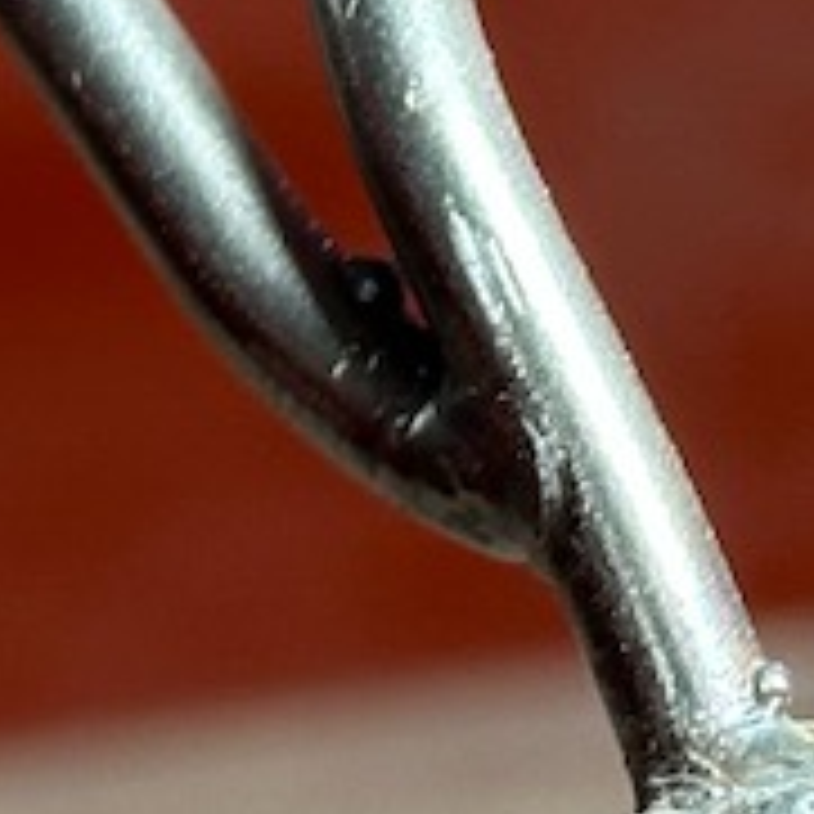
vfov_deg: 5.8
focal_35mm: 300
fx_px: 7981
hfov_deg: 5.8
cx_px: 1115
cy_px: 67
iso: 200
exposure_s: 1/40
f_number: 1.78
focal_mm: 6.86
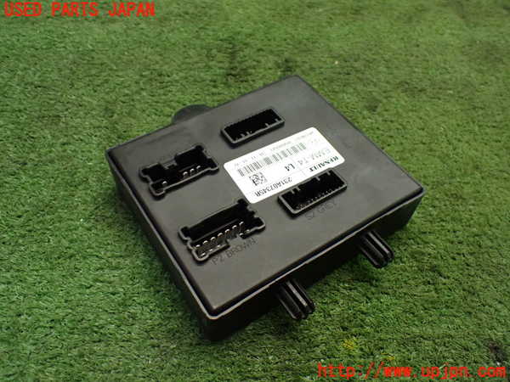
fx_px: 442
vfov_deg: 46.8
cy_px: 191
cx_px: 255
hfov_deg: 60.0
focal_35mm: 30
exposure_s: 1/125
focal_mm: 5.4
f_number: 2.3
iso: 640
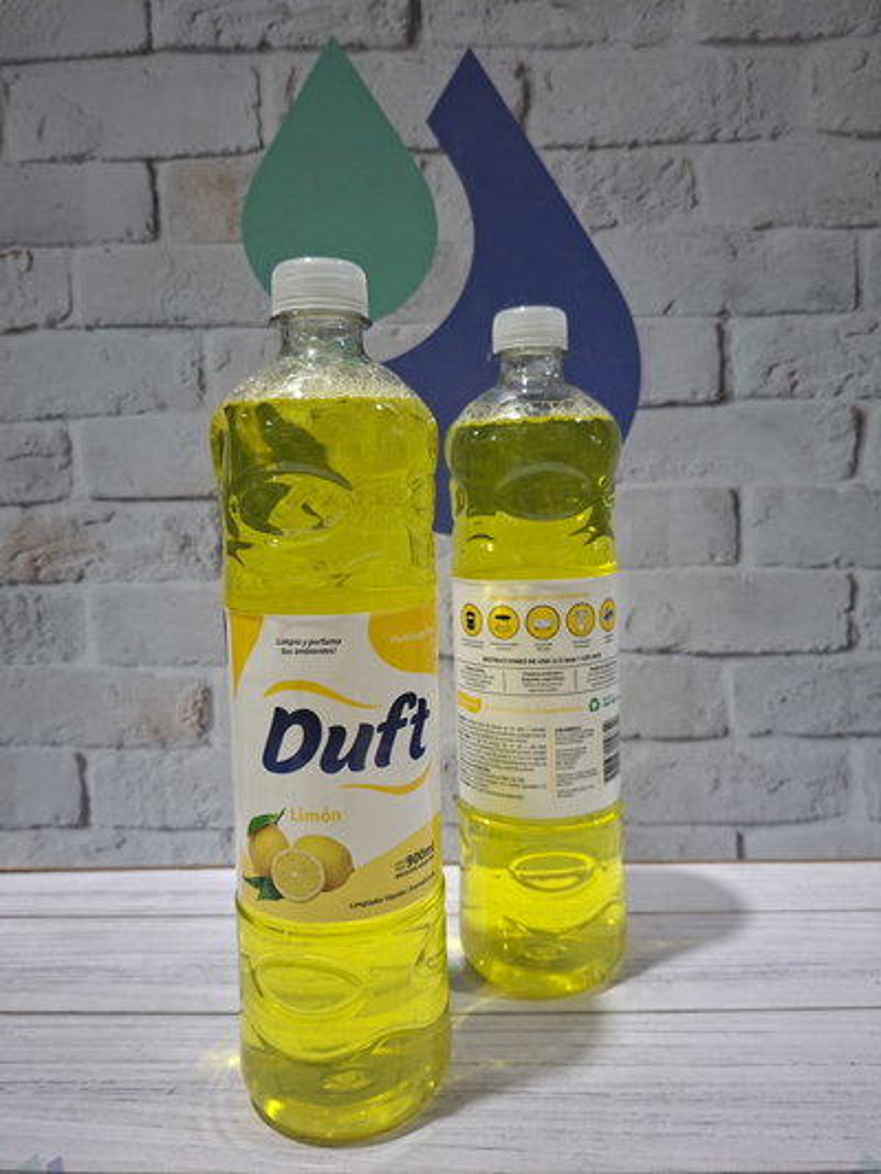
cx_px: 440
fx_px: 780
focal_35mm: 23
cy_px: 587
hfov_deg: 58.9
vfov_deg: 73.9
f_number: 1.8
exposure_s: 1/33
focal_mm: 5.54
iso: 320
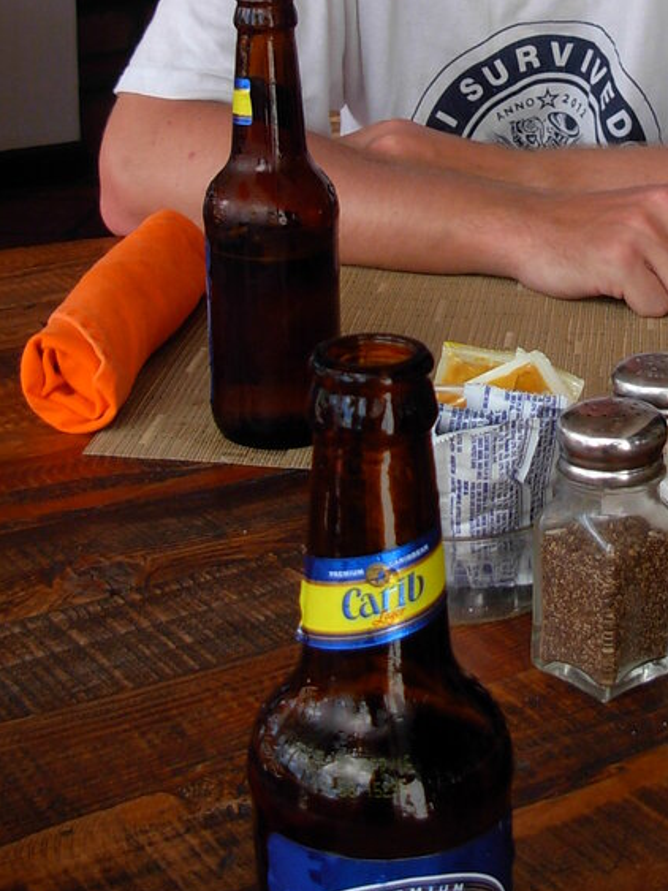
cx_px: 533
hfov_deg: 18.0
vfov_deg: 23.6
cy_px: 138
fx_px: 2085
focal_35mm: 81
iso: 79
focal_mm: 6.3
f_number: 2.9
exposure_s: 1/332
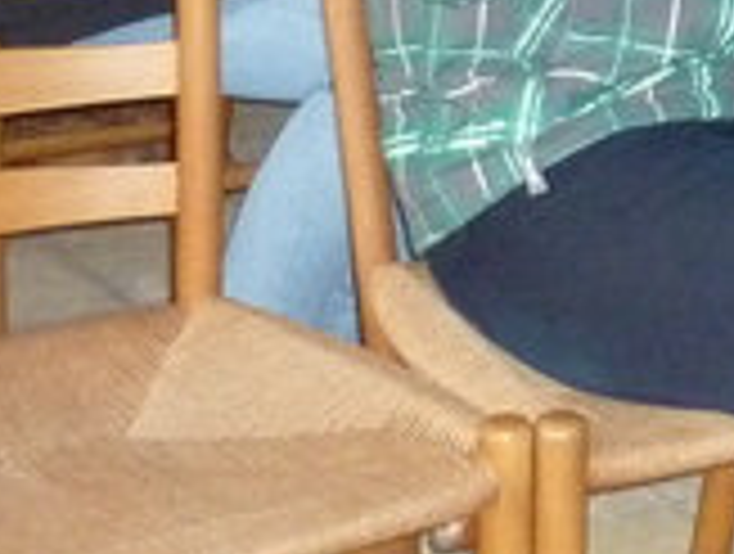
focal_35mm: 160
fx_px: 3400
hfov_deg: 11.9
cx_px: 991
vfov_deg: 8.9
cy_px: -455
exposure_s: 1/30
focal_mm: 5.5
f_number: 2.8
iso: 500
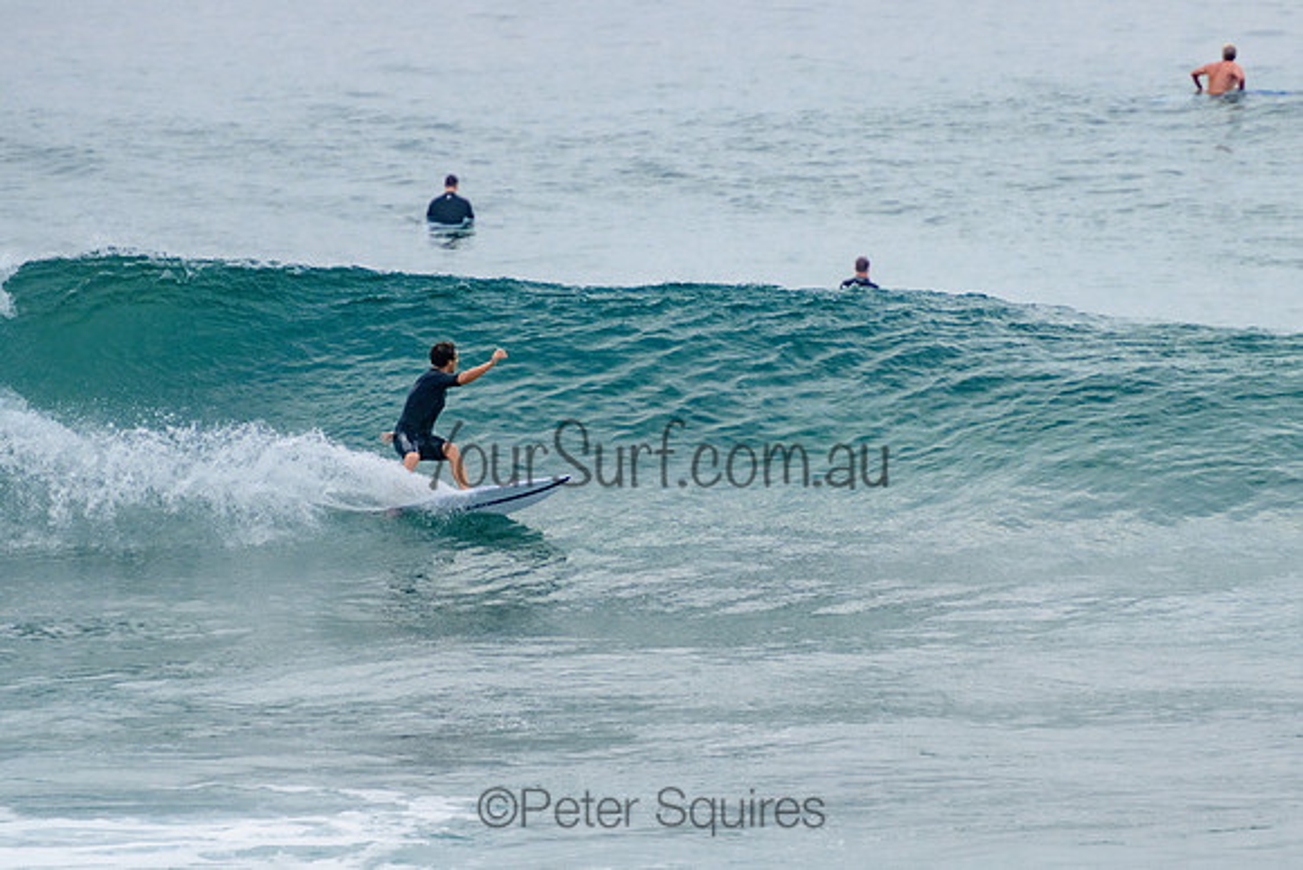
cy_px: 405
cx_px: 829
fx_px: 19890
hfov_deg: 3.8
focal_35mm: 549
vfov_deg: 2.5
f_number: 5.6
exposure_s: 1/1250
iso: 500
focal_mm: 400
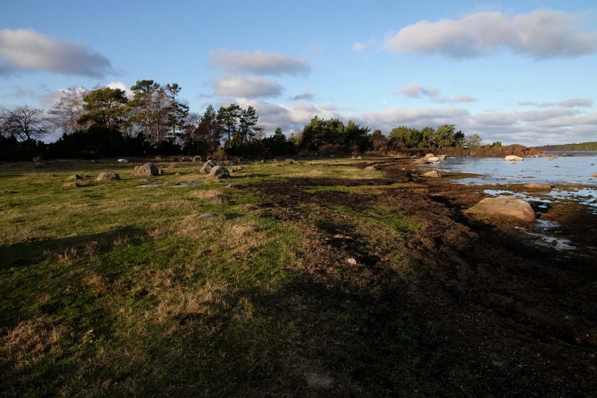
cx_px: 298
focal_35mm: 24
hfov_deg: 73.7
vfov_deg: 53.1
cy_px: 199
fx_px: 398
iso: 1600
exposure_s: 1/2000
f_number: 8
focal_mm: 8.8
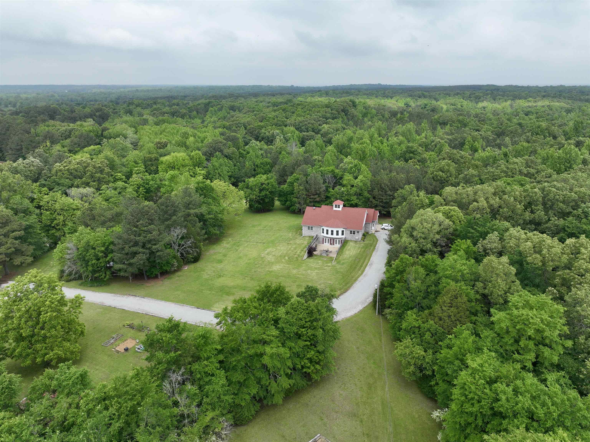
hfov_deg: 71.6
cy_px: 221
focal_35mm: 24
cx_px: 295
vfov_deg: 56.8
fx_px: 409
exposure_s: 1/1600
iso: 140
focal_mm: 12.29
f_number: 2.8
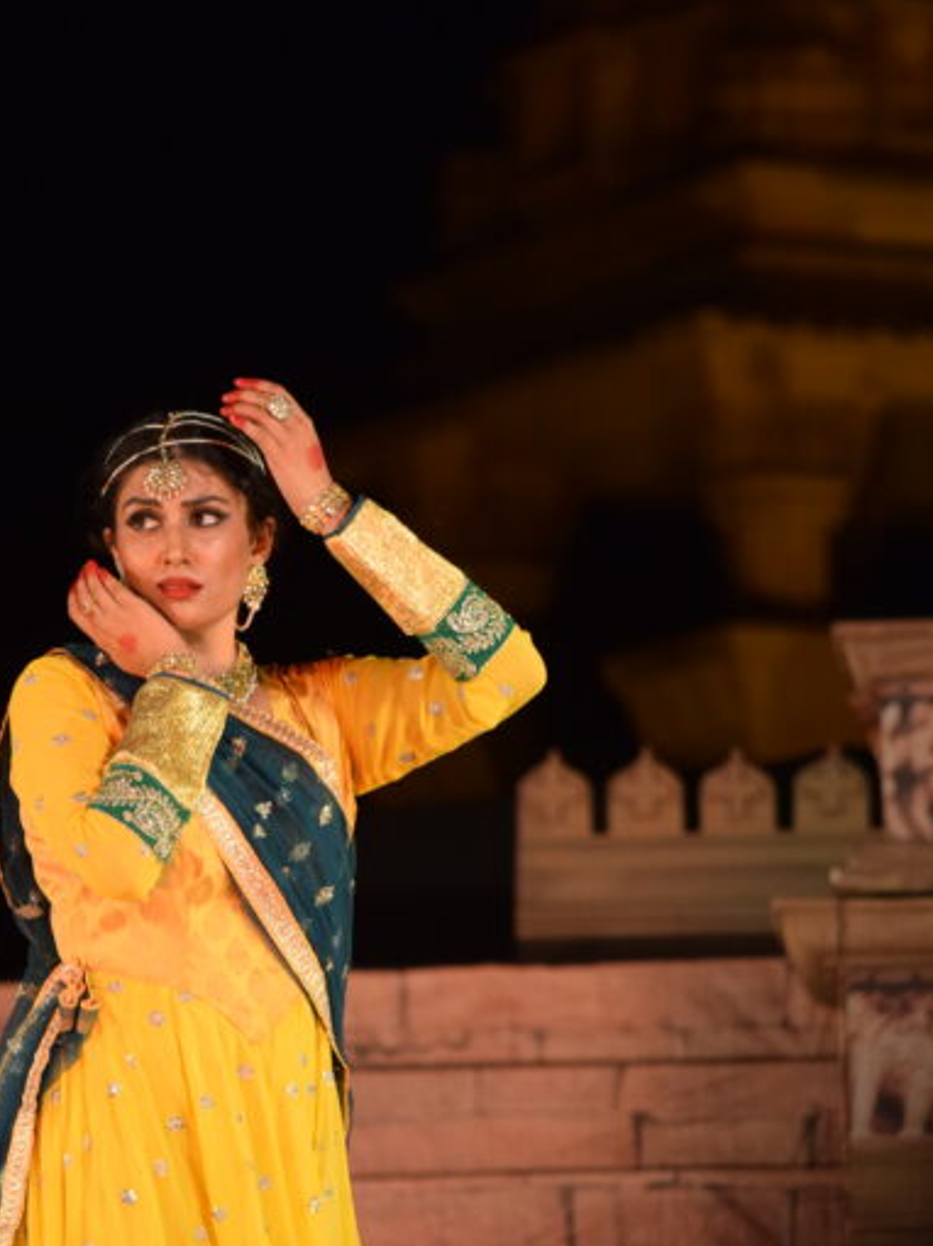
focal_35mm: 326
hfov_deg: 4.6
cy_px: 623
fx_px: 11725
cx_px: 532
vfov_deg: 6.1
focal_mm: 150
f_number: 4.8
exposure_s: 1/640
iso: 1600
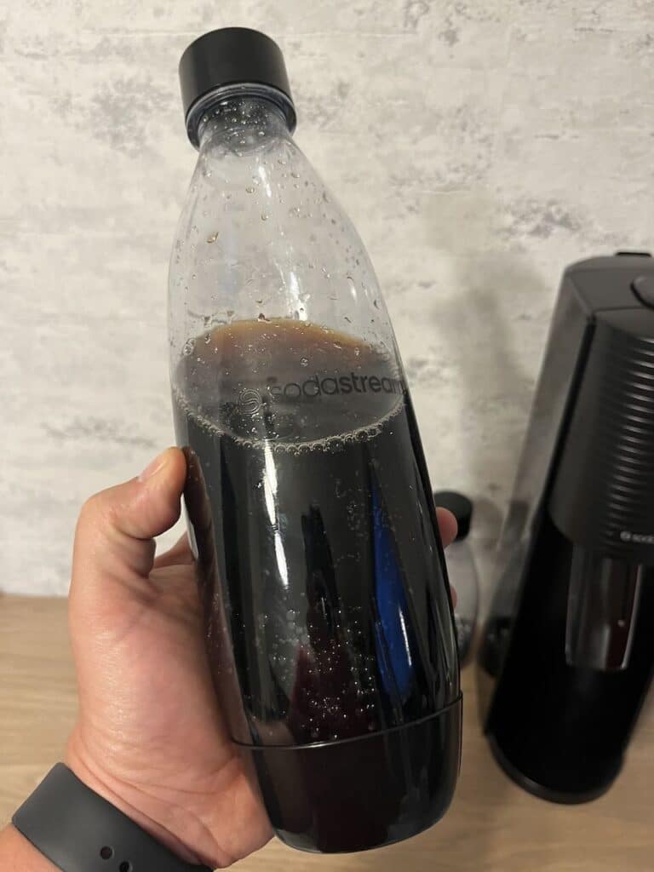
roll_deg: -0.9
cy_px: 436
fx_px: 655
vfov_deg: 67.3
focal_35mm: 26
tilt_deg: -33.6
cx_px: 327
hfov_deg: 53.1
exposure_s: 1/50
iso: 400
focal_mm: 5.1
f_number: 1.6
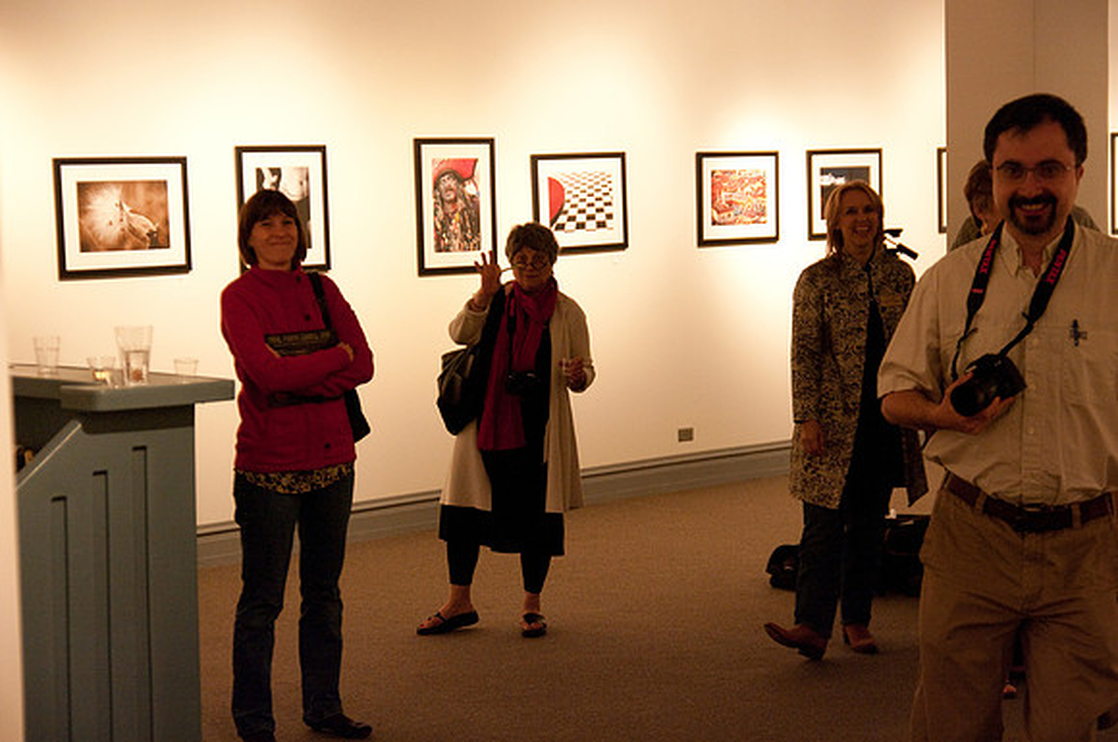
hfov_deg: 27.0
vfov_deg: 18.1
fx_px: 2326
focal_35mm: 75
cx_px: 559
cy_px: 371
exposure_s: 1/125
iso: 1600
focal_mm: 50
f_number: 4
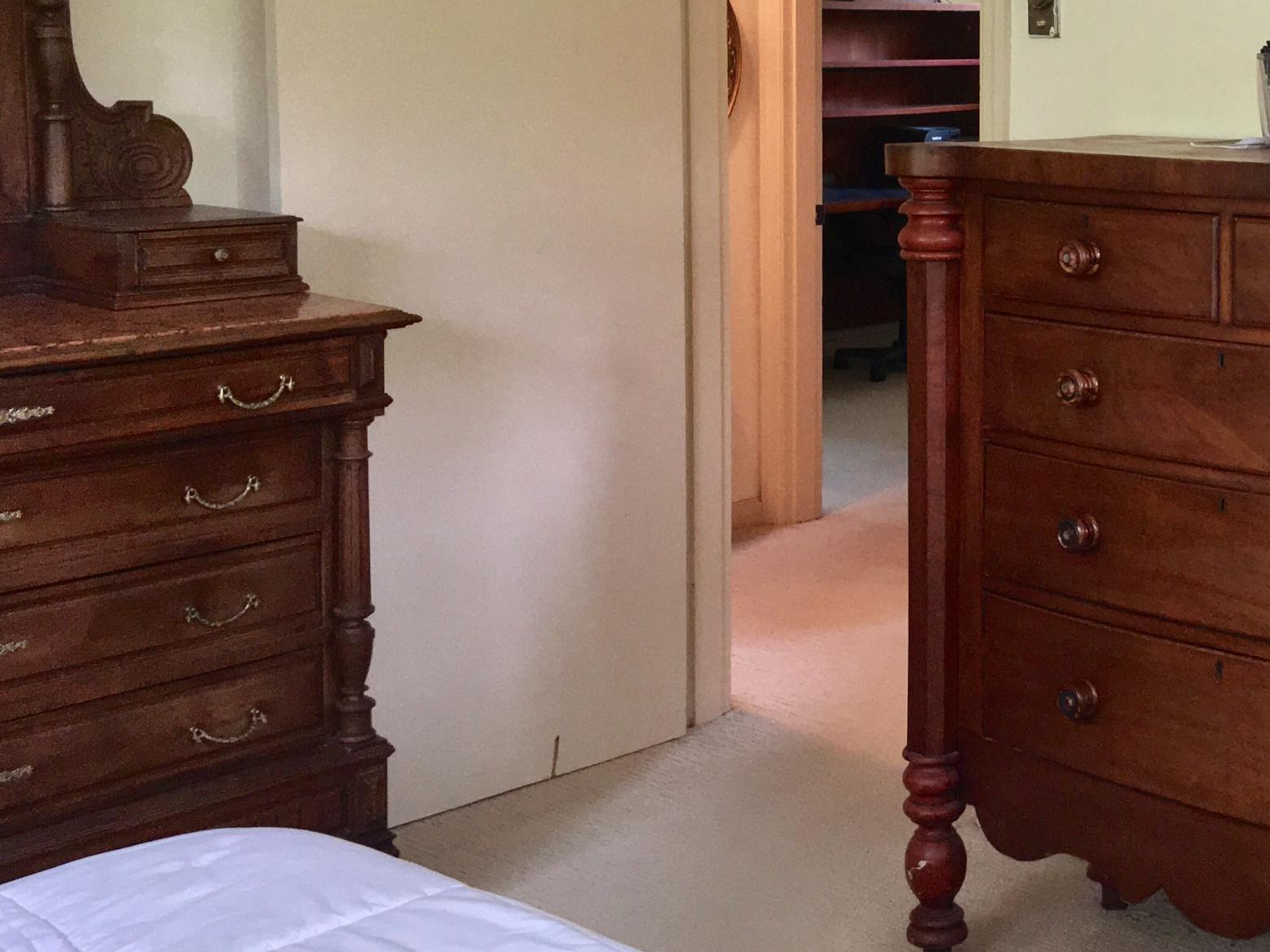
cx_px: 1211
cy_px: 229
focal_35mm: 56
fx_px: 2054
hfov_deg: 32.2
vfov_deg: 25.8
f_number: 2.2
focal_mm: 4.15
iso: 50
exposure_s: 1/30
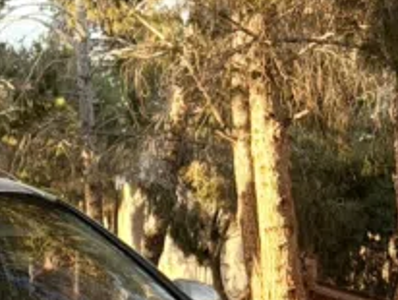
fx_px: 1715
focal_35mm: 149
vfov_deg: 9.8
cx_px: -64
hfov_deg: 12.9
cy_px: 414
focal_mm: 6.76
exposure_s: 1/733
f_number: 1.78
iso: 80
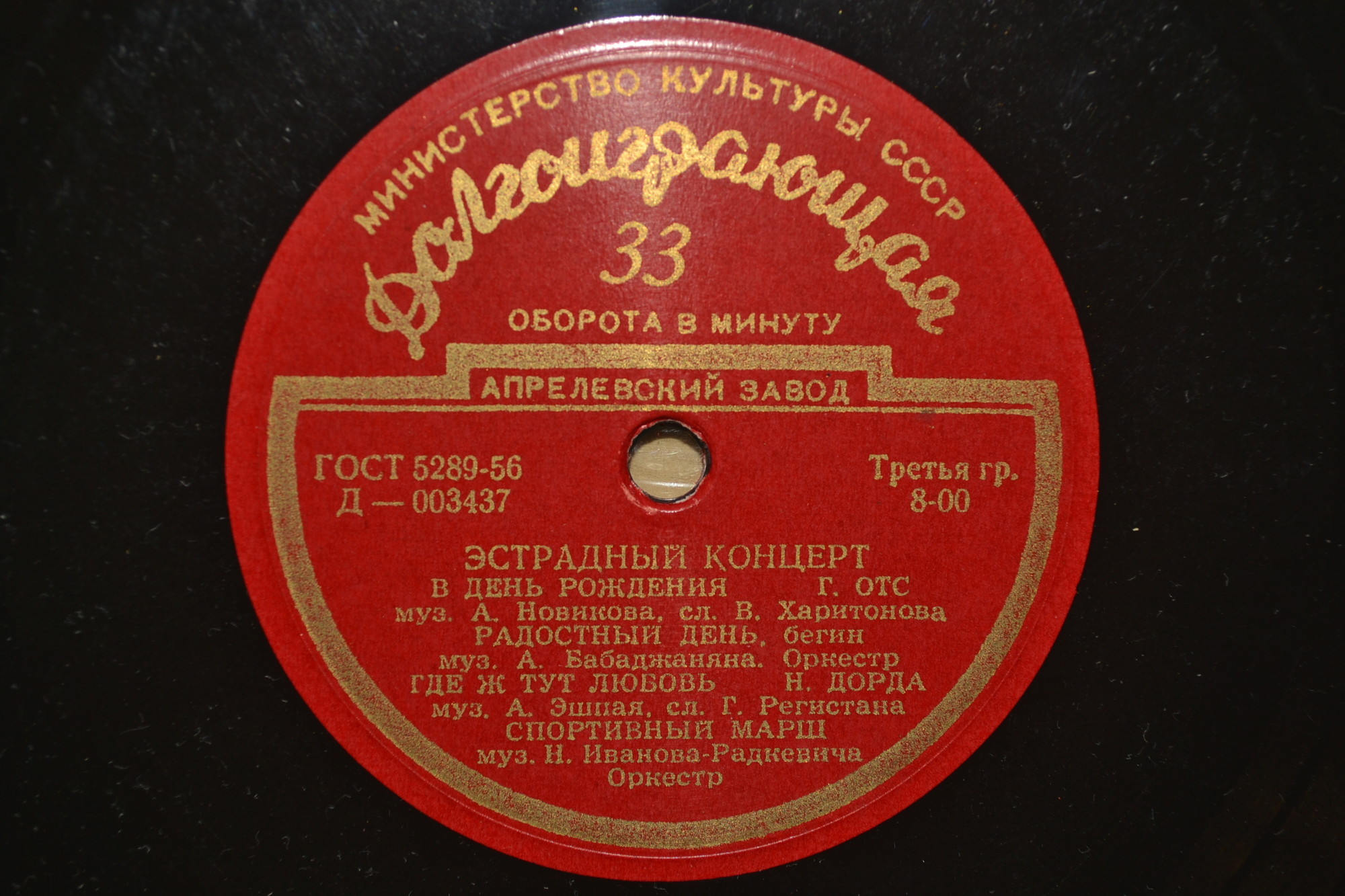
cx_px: 672
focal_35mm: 52
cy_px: 448
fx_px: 1961
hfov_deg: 37.9
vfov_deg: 25.7
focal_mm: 35
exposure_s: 1/60
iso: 100
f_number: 5
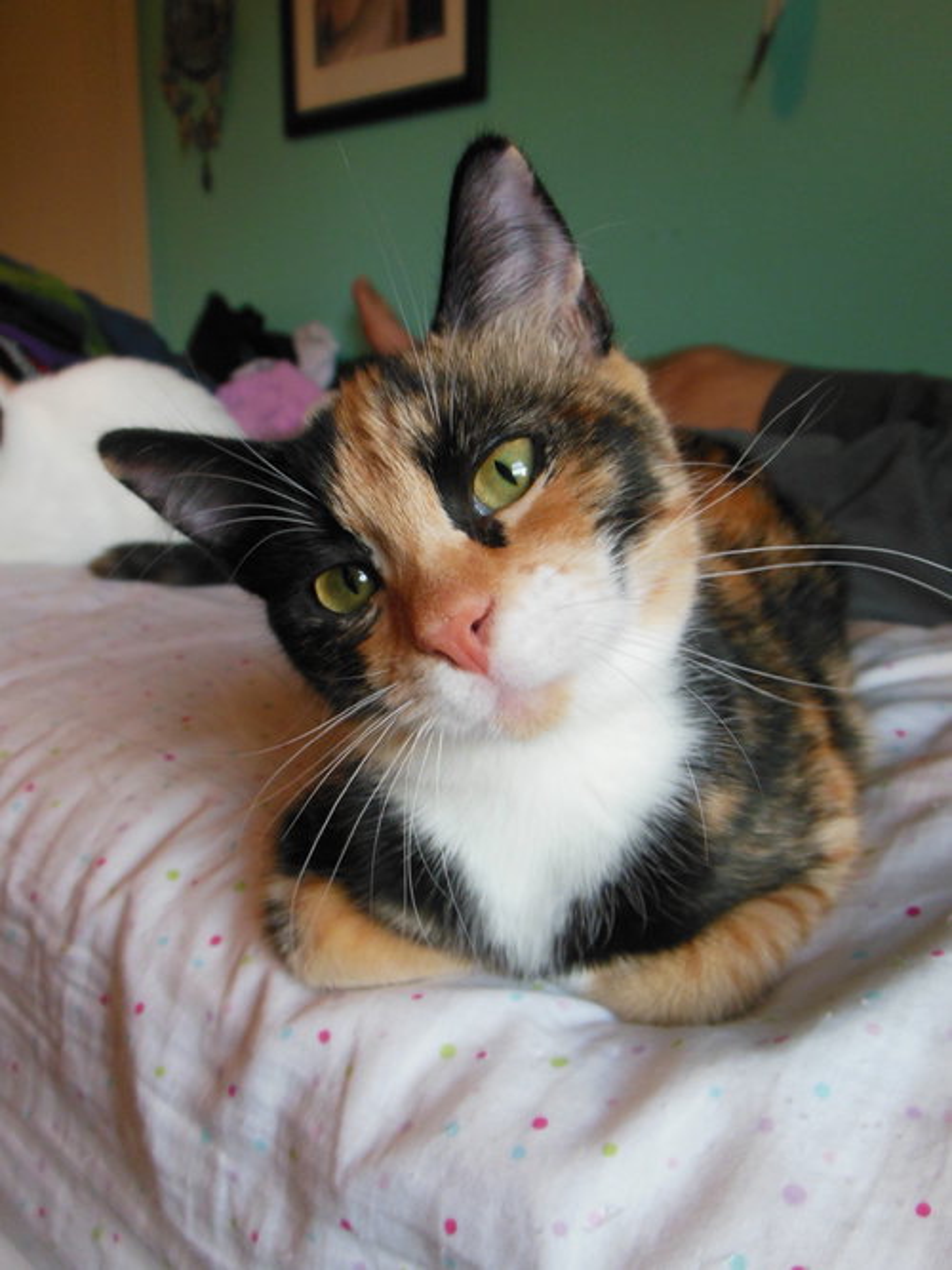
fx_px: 1064
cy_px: 635
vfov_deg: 61.7
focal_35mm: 29
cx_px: 476
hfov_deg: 48.2
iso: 400
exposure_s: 1/25
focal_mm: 5.2
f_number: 3.3
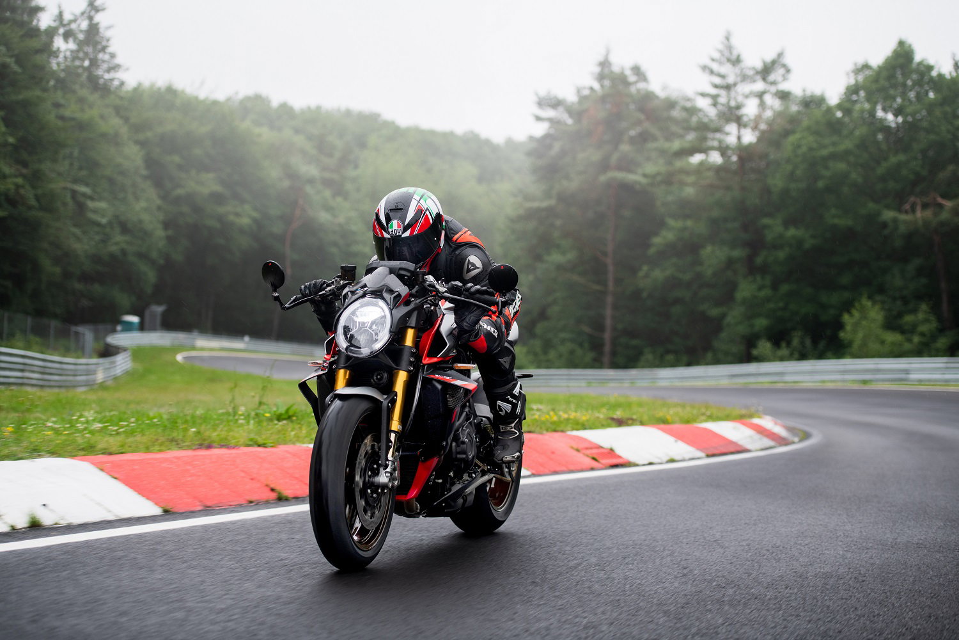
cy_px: 320
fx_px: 1865
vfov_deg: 19.5
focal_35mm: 70
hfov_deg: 28.8
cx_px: 480
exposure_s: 1/320
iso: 200
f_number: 2.8
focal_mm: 70
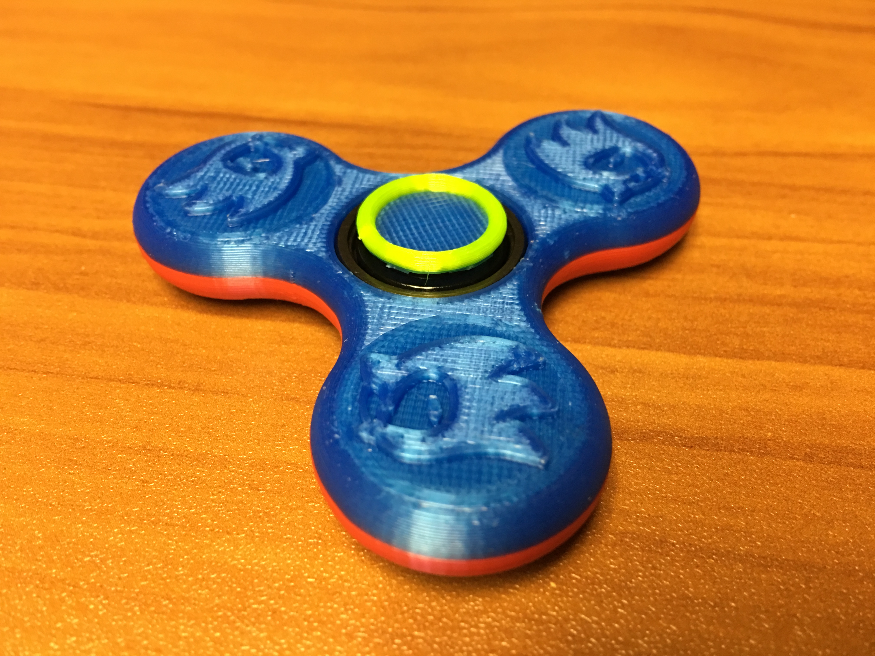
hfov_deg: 61.7
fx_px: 733
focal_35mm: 29
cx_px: 438
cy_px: 328
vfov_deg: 48.2
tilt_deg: -42.4
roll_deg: +0.5
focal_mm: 4.15
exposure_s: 1/10
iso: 100
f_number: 2.2
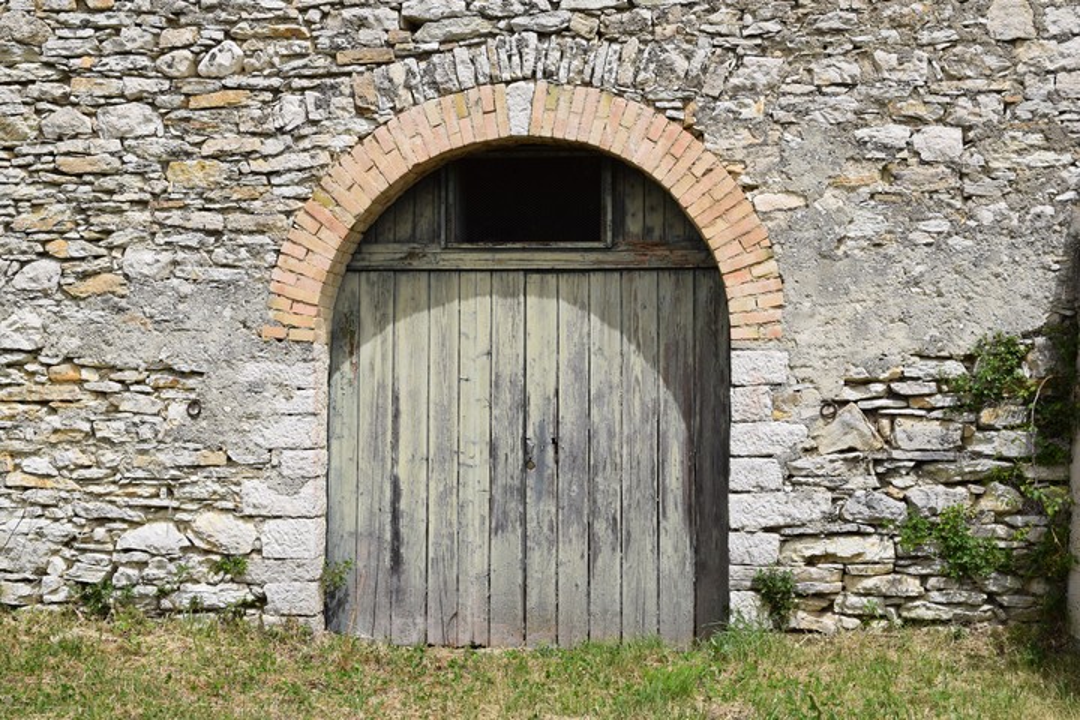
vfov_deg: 26.5
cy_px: 360
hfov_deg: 38.9
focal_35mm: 51
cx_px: 540
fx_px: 1530
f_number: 10
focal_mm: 34
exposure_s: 1/400
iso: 200
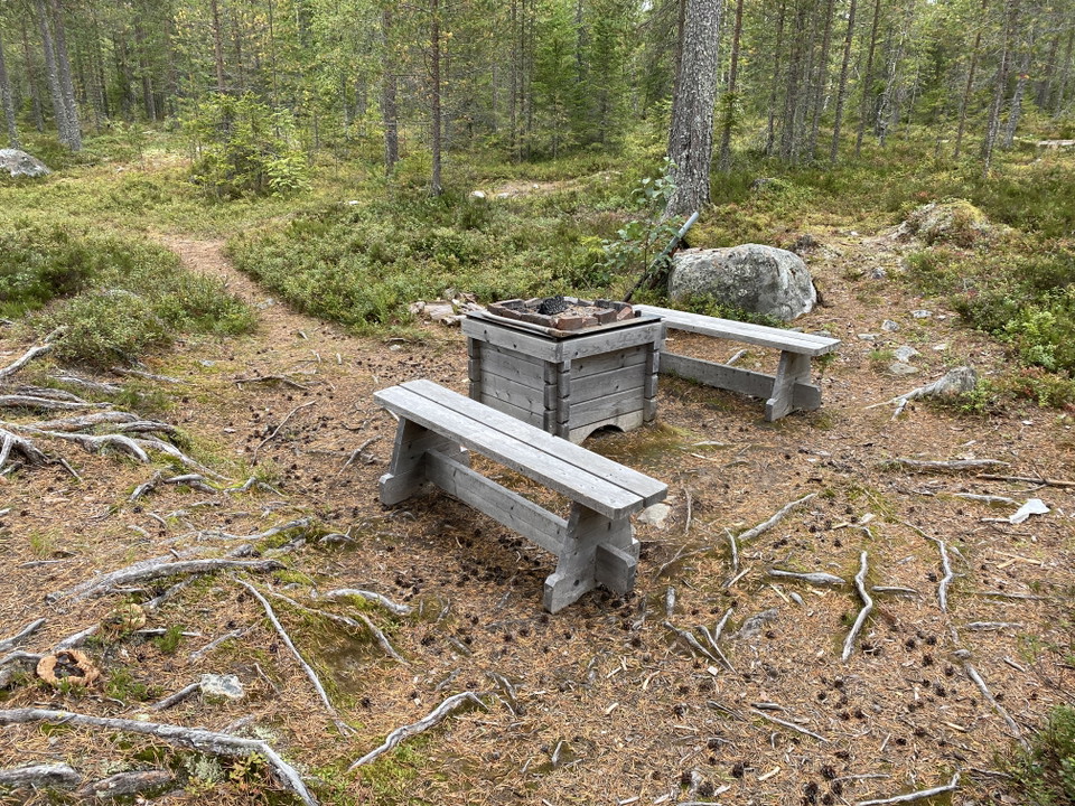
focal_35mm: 26
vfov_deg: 53.1
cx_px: 538
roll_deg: -1.9
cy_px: 403
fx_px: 807
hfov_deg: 67.3
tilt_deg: -18.2
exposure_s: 1/222
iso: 32
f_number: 1.8
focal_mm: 4.25
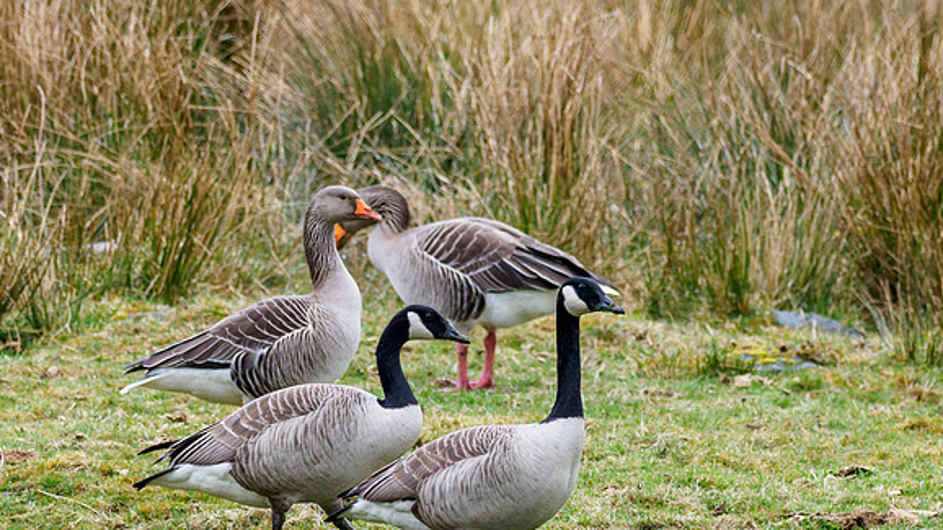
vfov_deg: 1.0
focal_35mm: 1210
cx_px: 520
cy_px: 335
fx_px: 30253
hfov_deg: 1.8
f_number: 4
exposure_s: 1/800
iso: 640
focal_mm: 300
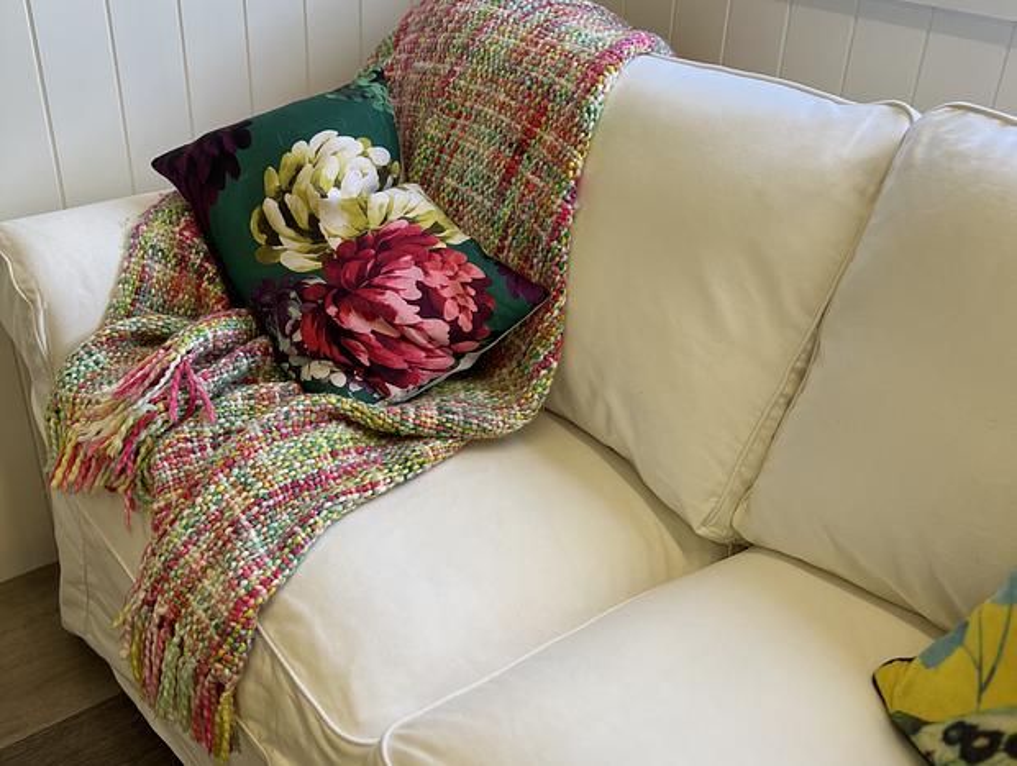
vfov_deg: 53.2
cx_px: 508
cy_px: 383
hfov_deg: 67.2
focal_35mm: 26
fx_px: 765
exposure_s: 1/180
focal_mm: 5.7
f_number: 1.5
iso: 40
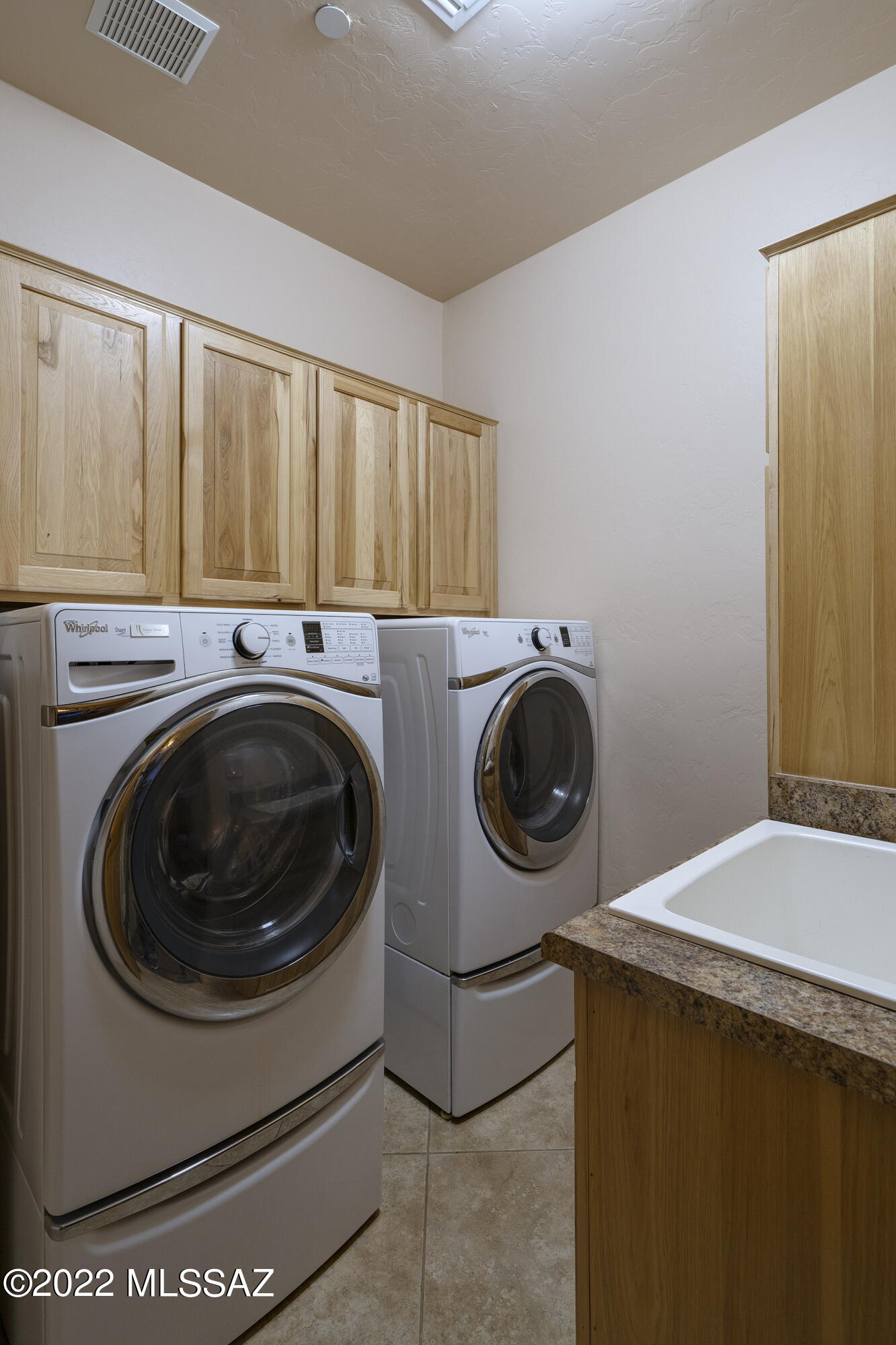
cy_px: 672
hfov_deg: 73.7
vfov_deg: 96.8
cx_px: 448
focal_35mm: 16
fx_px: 598
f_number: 8
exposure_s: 1/6
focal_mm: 16
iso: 200
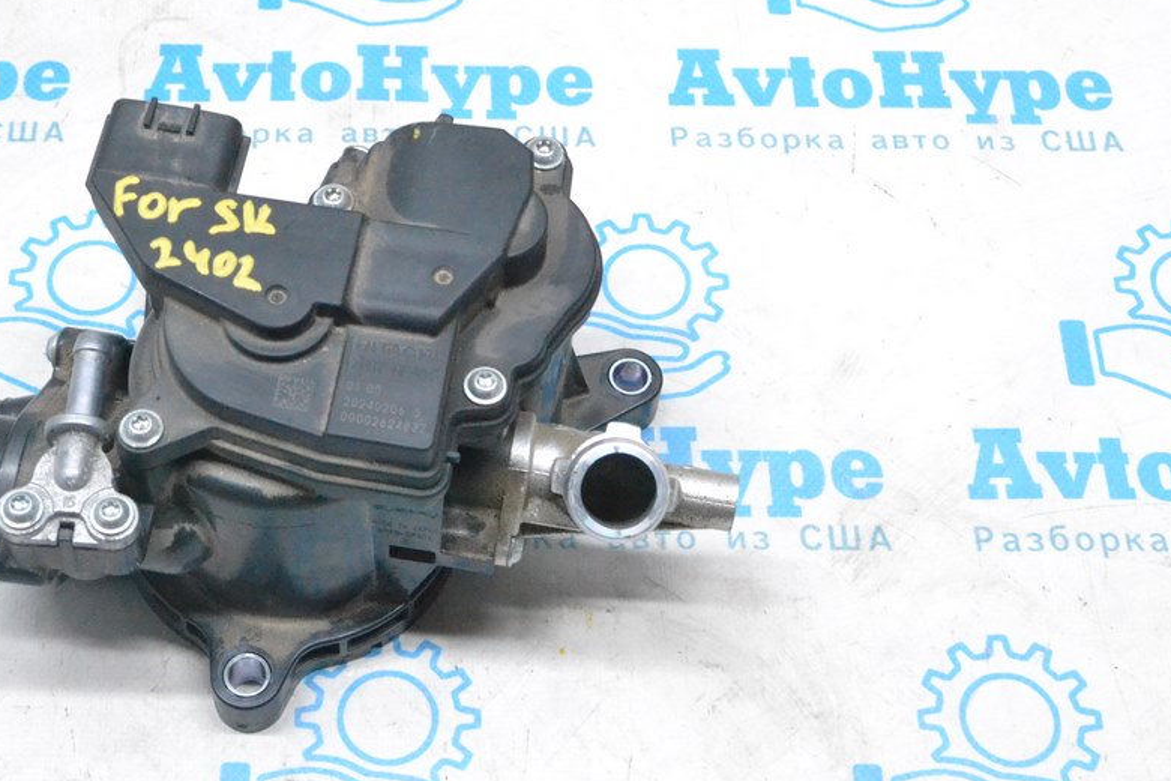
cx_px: 413
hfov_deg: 31.7
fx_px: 2049
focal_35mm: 63
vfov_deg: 21.6
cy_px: 346
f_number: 9
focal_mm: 32
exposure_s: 1/160
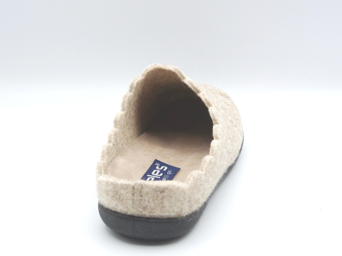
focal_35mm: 48
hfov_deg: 39.7
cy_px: 128
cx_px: 171
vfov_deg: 30.3
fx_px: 474
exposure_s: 1/200
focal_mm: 4.8
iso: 100
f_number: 4.5
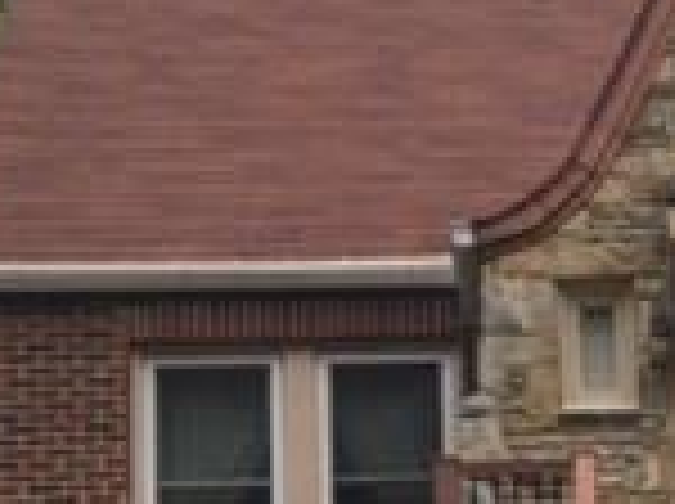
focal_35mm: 124
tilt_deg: +9.2
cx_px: 1026
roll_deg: +3.9
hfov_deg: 14.8
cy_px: 482
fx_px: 2414
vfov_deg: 11.8
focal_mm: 4.15
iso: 32
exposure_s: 1/807
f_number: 2.2
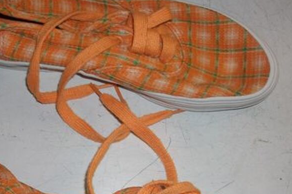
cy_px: 136
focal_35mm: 57
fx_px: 462
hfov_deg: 35.0
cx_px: 120
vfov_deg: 23.6
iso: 80
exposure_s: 1/40
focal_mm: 5.7
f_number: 2.9
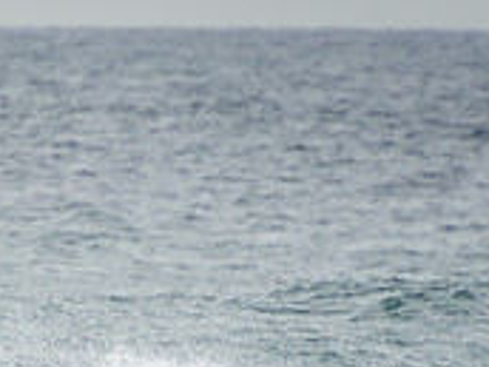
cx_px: -48
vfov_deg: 0.8
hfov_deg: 1.0
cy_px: 434
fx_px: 26911
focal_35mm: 1905
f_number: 5.6
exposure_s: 1/1600
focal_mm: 390
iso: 280
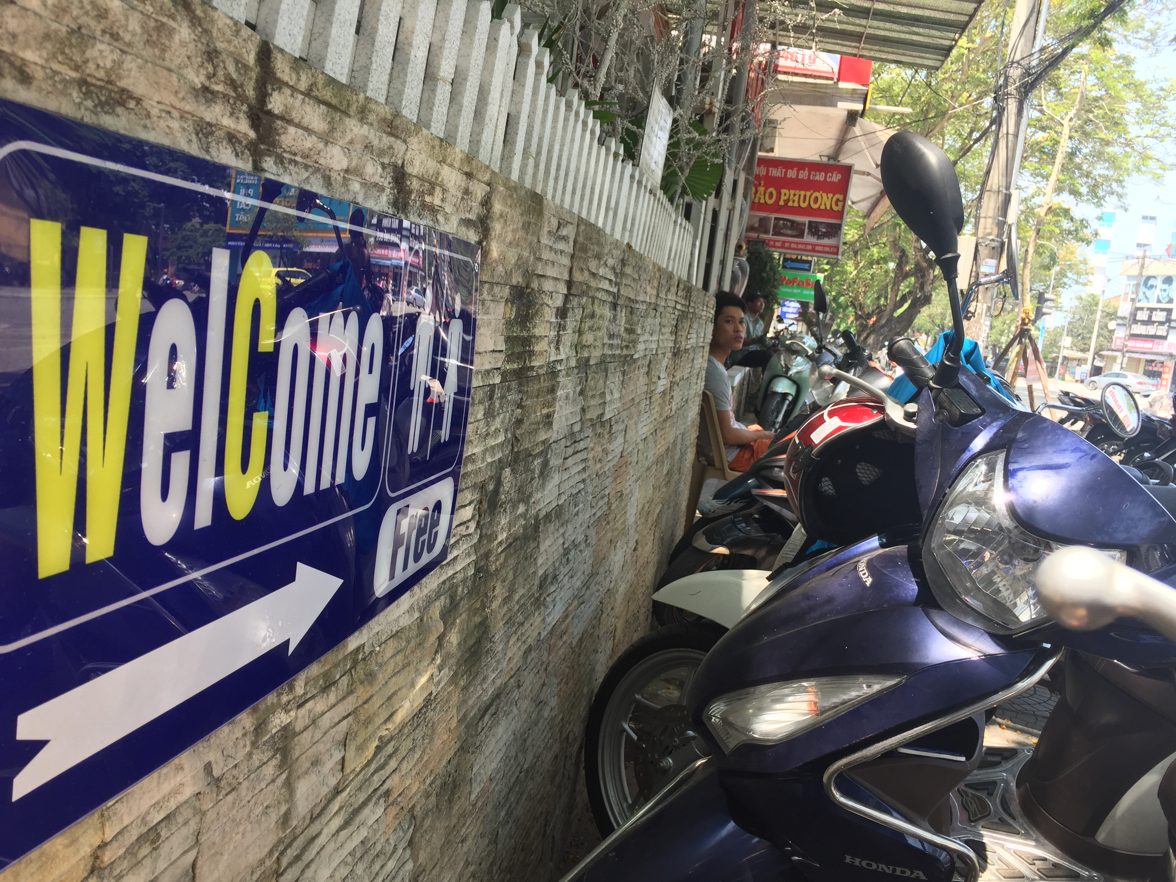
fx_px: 985
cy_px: 441
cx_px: 588
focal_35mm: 29
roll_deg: -9.9
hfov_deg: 61.7
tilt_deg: -6.9
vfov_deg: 48.2
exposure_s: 1/218
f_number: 2.2
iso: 32
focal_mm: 4.15
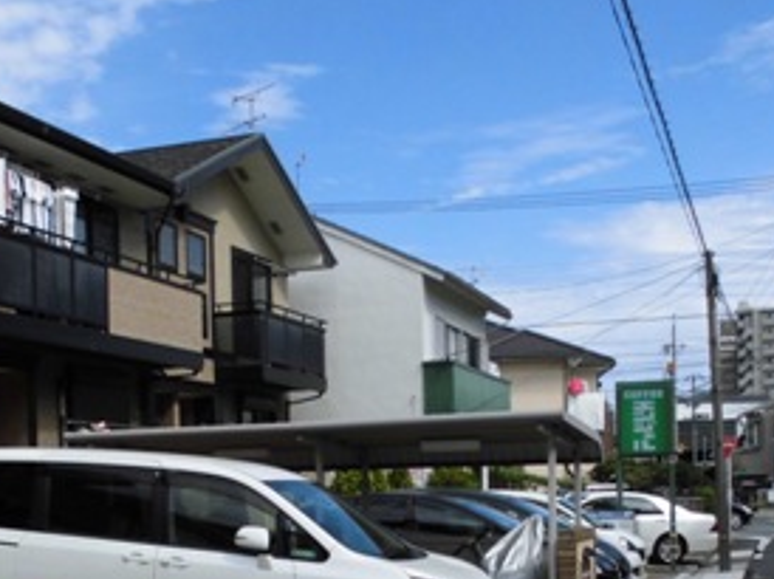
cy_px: 579
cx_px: 305
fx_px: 1273
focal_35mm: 57
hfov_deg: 33.7
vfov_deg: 24.5
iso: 100
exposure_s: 1/800
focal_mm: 4.6
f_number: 3.5
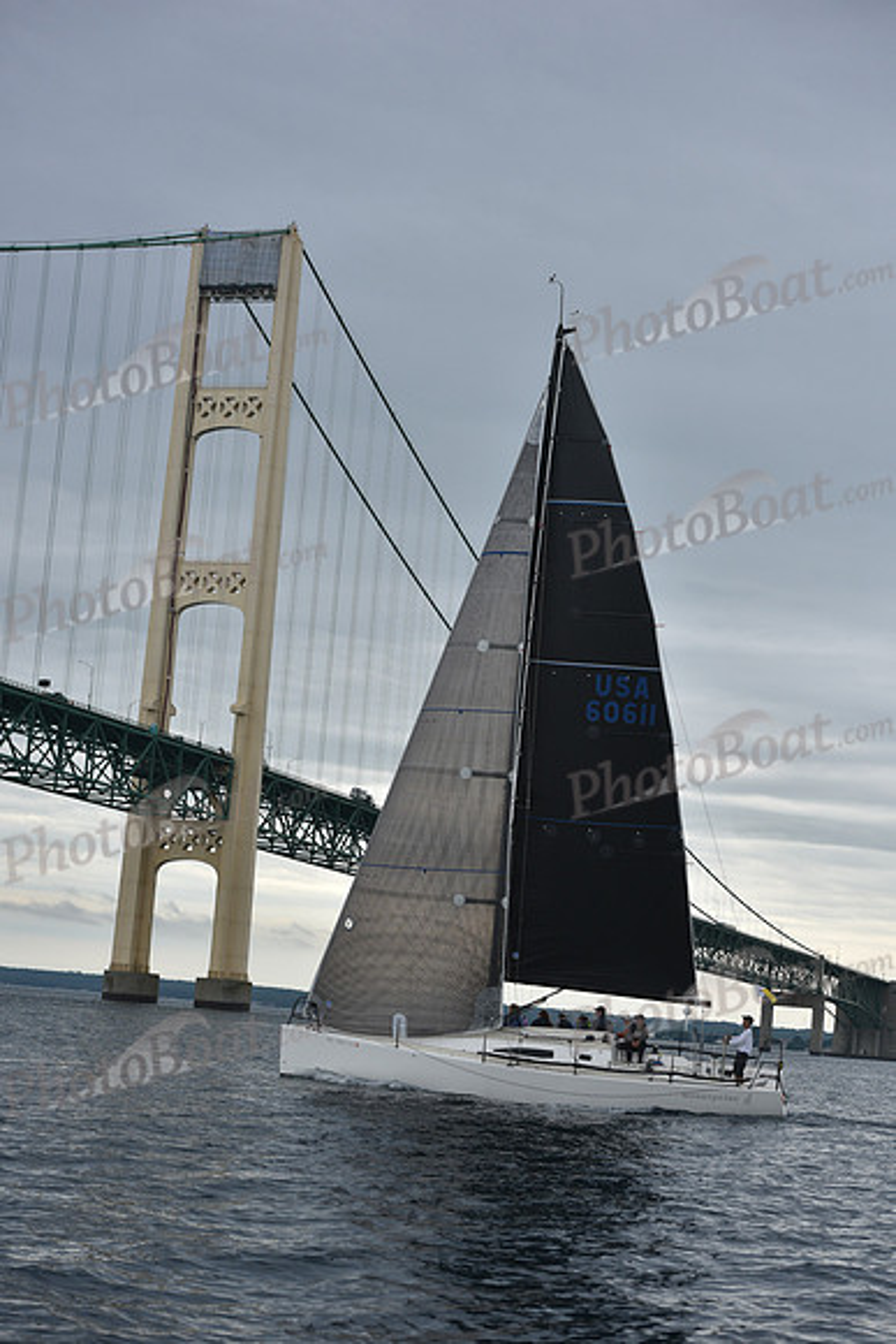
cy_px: 672
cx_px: 448
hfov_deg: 19.5
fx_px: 2612
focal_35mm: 70
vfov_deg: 28.8
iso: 250
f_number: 5.6
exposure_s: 1/800
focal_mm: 70
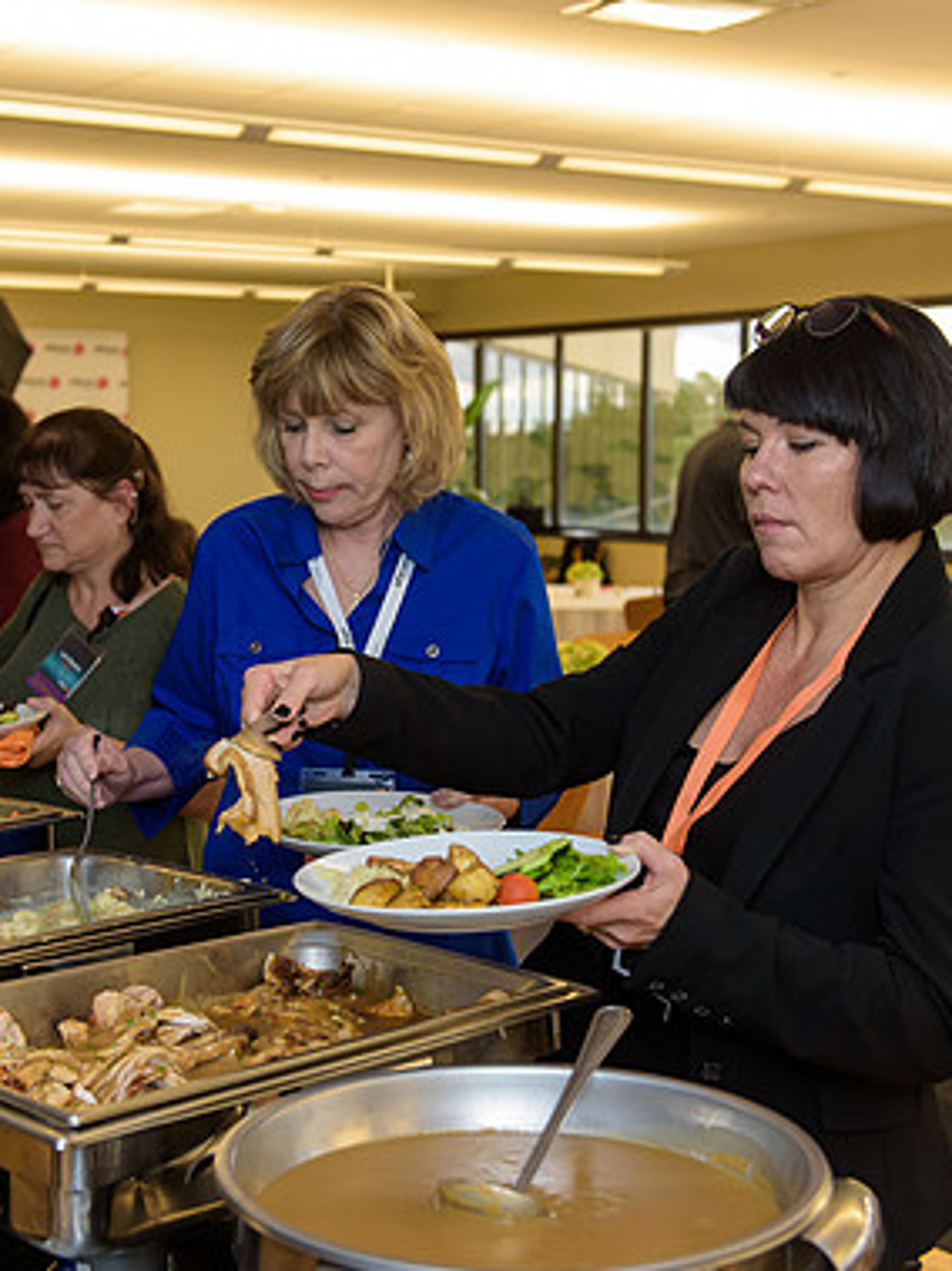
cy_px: 632
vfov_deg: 34.4
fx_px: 2055
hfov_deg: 26.0
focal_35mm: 56
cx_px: 375
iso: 640
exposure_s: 1/125
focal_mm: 38
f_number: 3.2
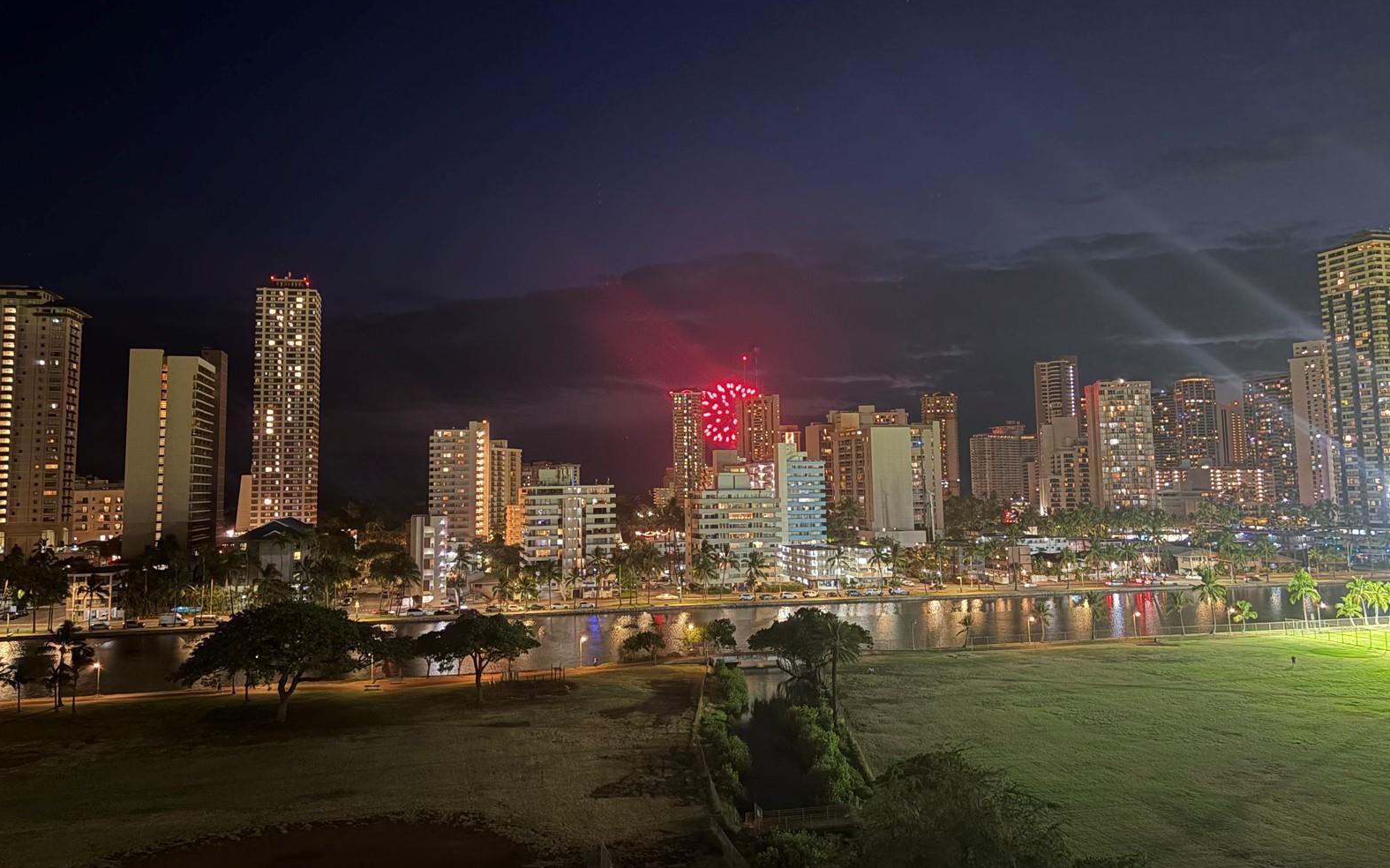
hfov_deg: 66.5
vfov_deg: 44.4
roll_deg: +1.8
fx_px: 1061
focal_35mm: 28
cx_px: 694
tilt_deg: +6.1
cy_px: 378
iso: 1000
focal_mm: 5.96
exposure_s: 1/9
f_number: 1.6
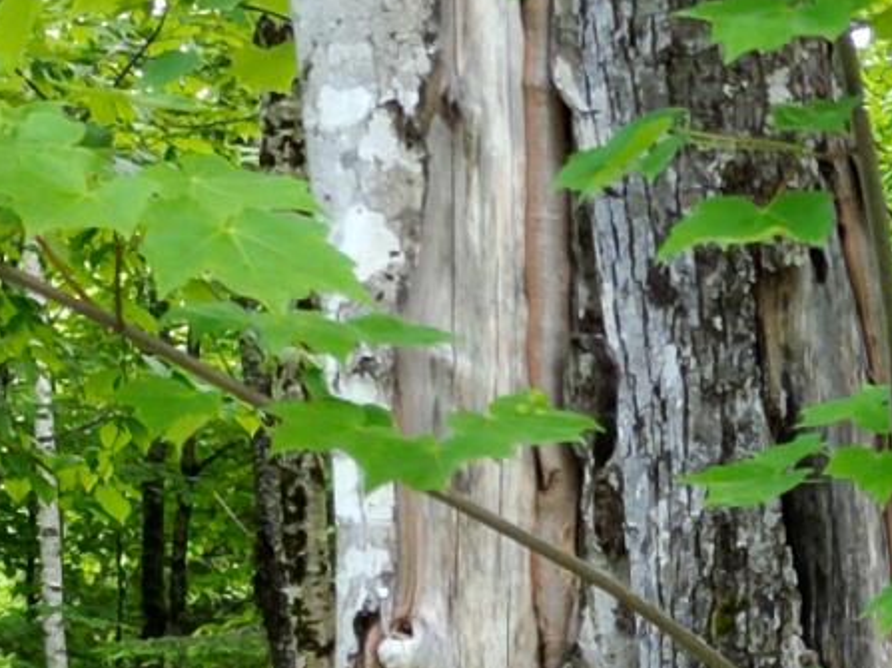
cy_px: 1266
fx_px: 4148
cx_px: 1257
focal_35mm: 161
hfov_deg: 11.8
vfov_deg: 8.8
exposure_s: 1/60
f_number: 1.7
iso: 110
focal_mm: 6.72
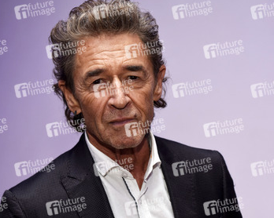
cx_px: 124
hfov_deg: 17.0
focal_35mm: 113
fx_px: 916
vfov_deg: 13.6
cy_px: 108
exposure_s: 1/160
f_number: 5
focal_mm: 62
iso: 640
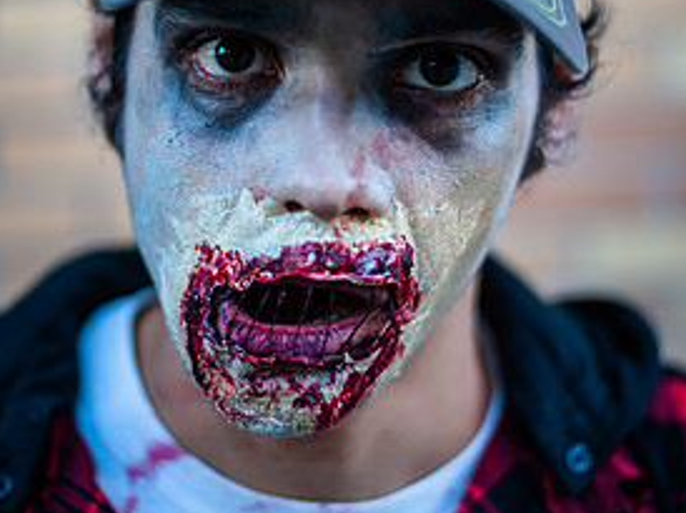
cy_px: 130
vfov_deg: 18.5
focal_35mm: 79
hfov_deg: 24.7
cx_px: 329
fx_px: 1564
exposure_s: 1/320
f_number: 1.8
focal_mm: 50
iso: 200
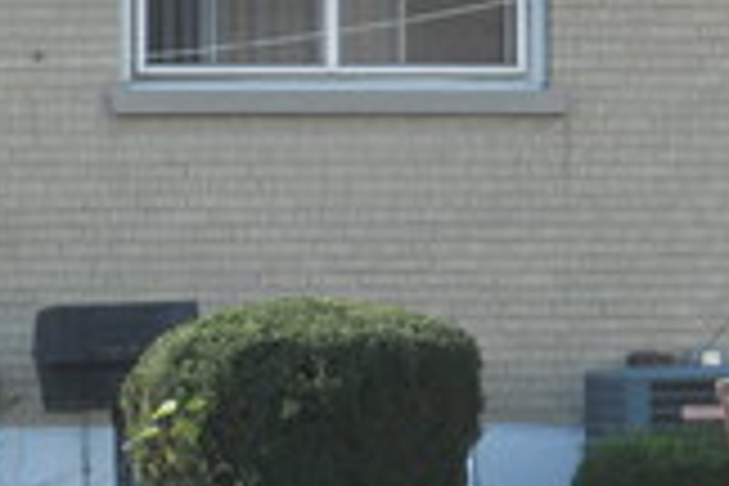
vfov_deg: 5.1
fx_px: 5406
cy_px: 459
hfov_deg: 7.6
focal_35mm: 267
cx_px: -243
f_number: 5.3
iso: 80
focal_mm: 11.7
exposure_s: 1/100
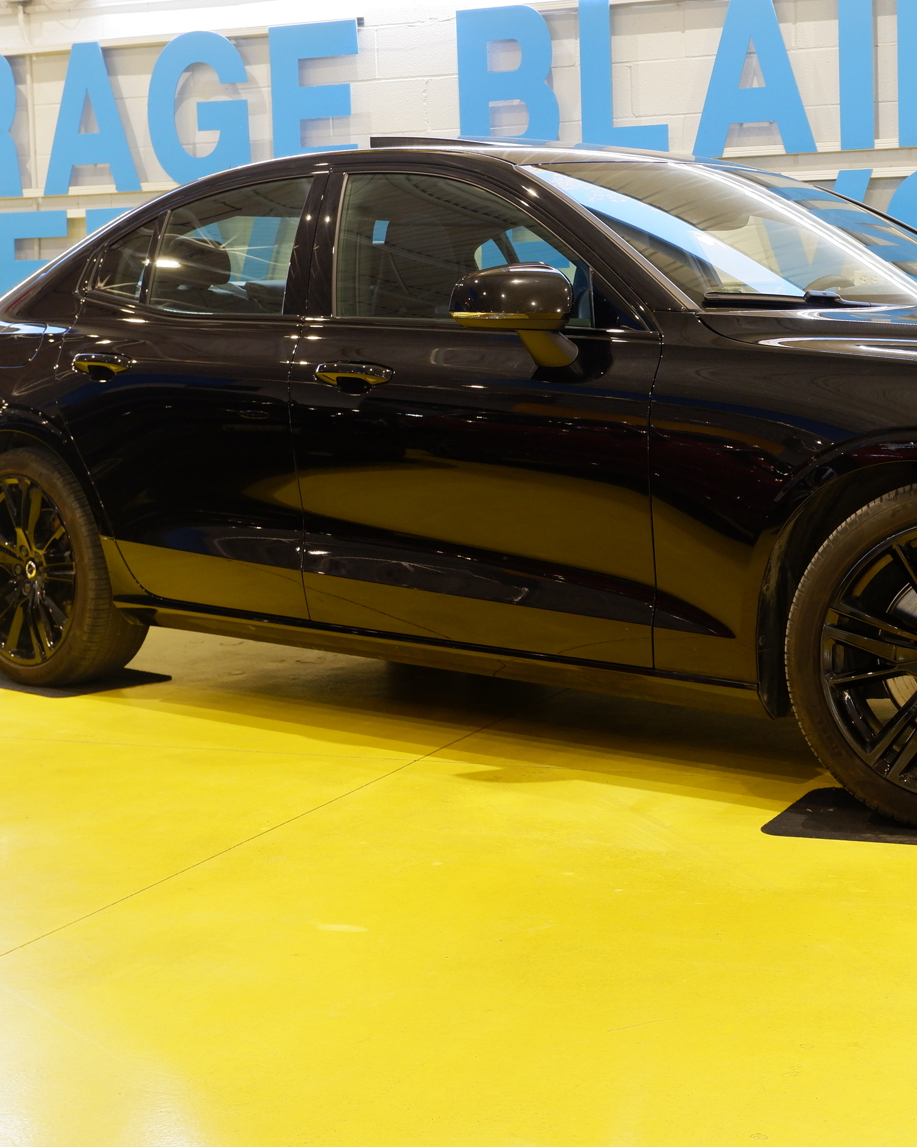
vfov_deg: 33.0
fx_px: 1934
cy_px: 538
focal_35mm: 57
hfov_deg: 26.3
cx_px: 704
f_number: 4.4
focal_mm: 24.2
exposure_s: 1/34
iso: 640
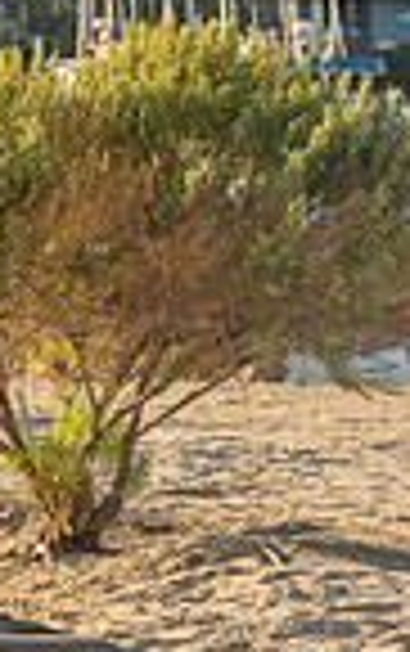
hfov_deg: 4.4
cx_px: -730
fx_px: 5151
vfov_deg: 7.2
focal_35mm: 289
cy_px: 48
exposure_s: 1/1000
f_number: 4
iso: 200
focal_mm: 63
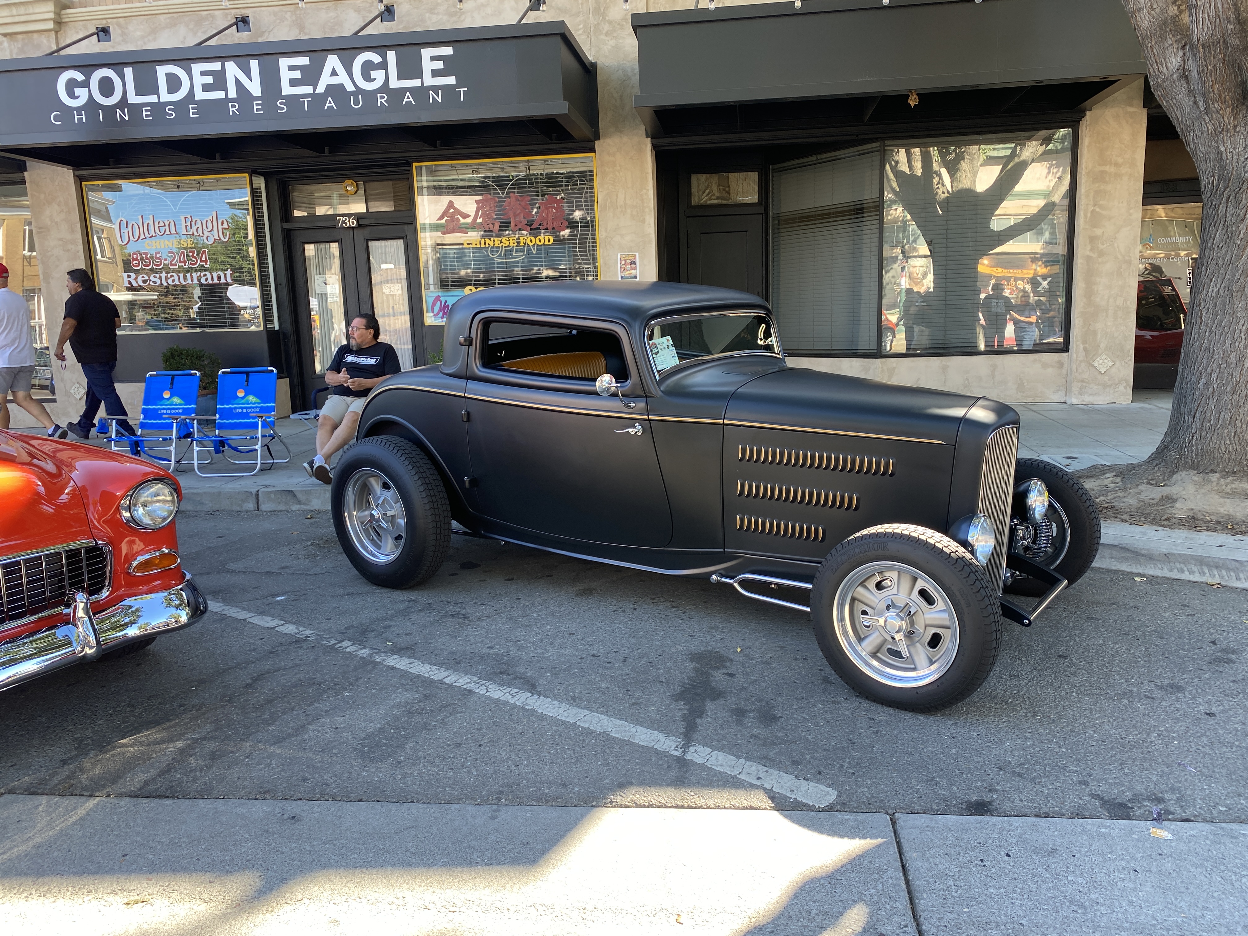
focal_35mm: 26
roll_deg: +1.8
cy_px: 468
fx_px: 937
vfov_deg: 53.1
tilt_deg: -10.7
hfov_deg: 67.3
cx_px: 624
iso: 40
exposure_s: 1/121
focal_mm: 4.25
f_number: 1.8
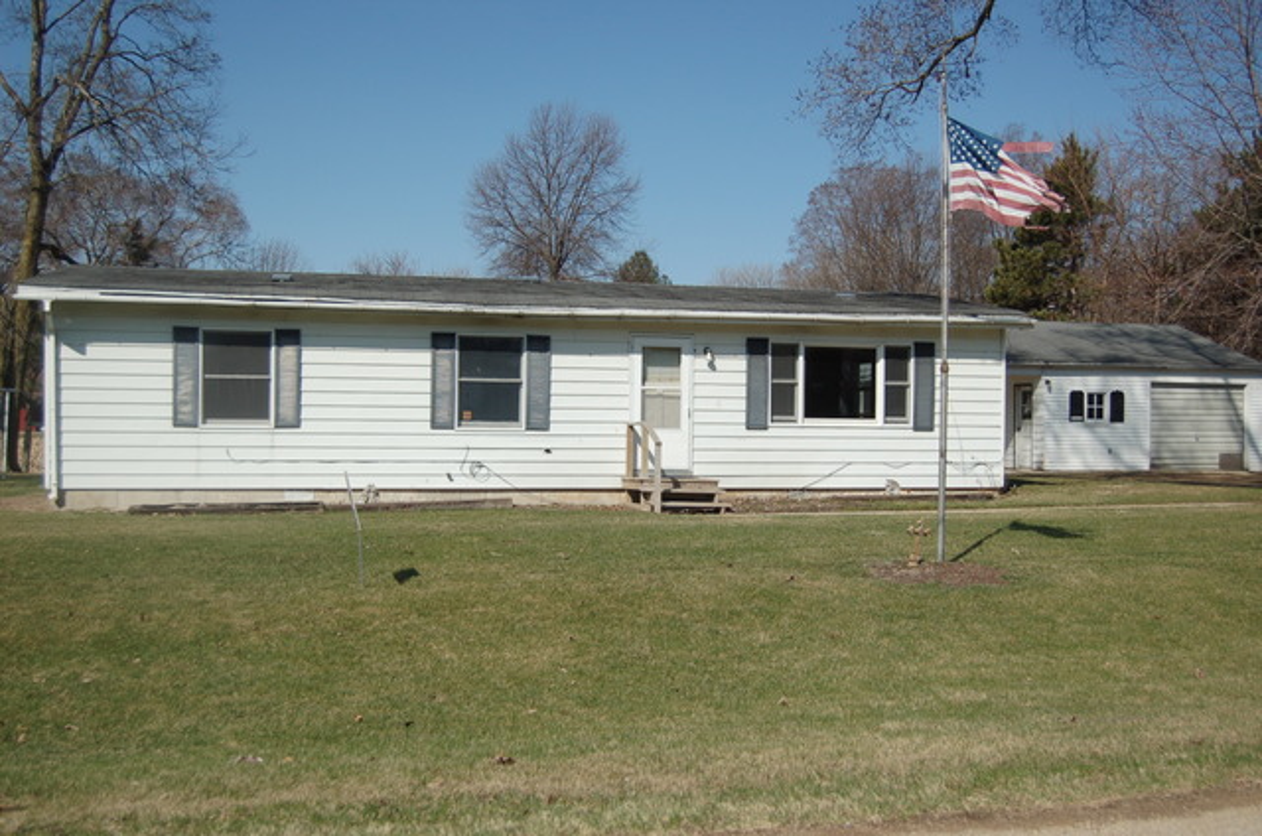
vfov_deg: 34.1
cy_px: 418
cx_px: 631
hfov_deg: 49.6
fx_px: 1364
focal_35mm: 39
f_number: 4
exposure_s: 1/2000
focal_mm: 26
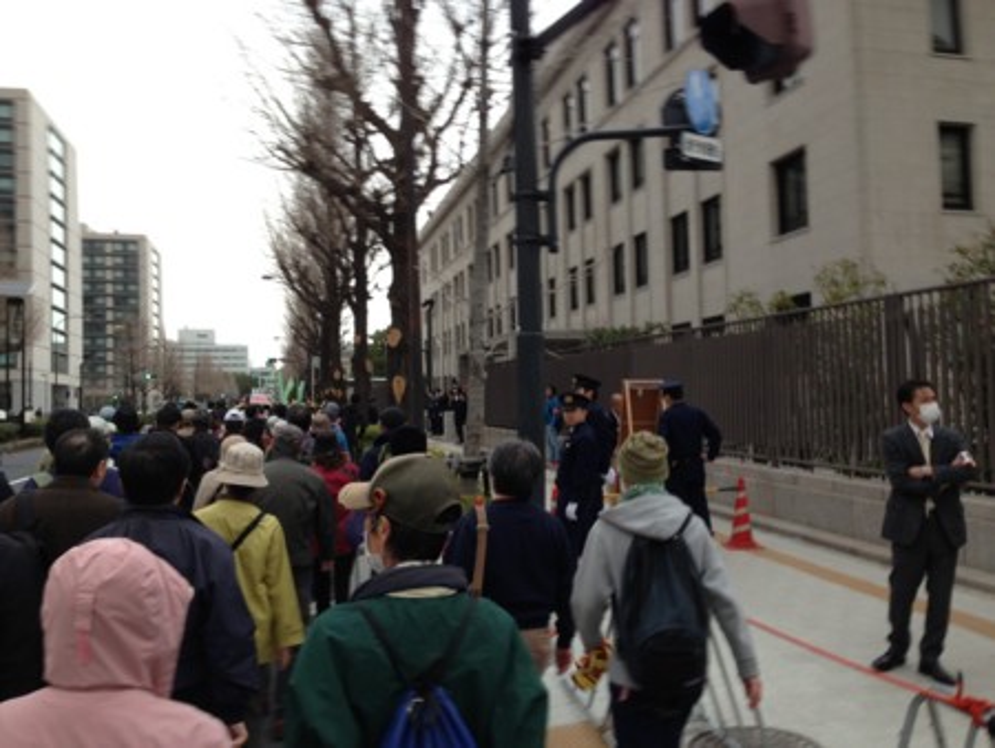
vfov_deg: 43.0
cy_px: 374
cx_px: 498
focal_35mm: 33
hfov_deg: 55.3
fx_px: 949
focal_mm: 4.13
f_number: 2.4
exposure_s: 1/60
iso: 64
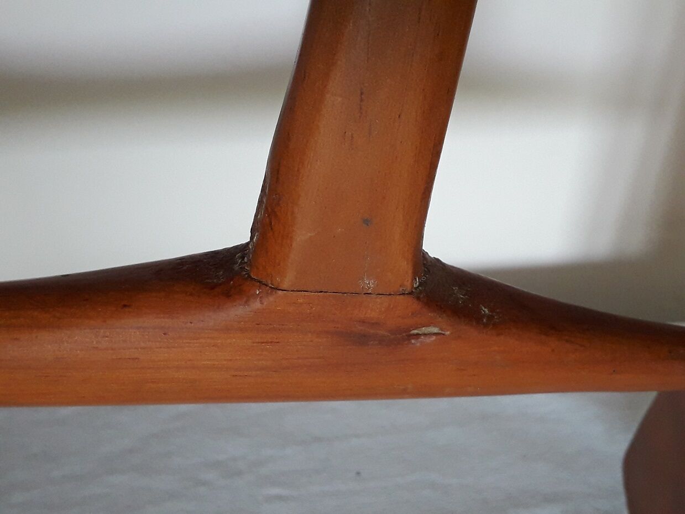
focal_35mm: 27
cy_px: 257
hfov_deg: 65.3
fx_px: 534
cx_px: 342
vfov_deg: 51.3
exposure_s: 1/33
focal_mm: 3.6
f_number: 1.9
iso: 160
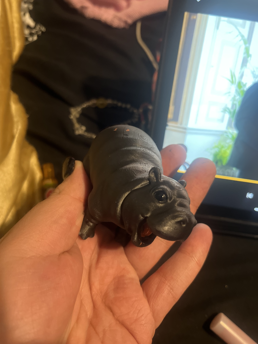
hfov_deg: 53.1
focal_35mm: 26
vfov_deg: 67.3
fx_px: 258
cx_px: 129
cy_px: 172
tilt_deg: -57.1
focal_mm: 5.1
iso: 640
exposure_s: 1/30
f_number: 1.6
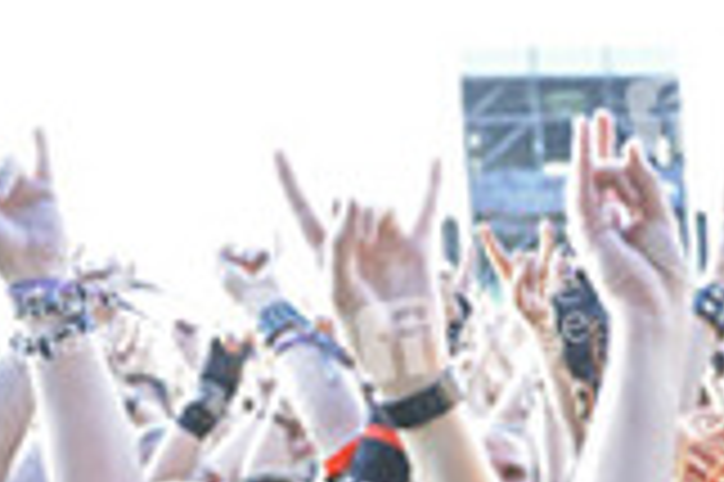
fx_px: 1346
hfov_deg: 27.5
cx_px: 800
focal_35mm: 67
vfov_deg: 18.5
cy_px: 667
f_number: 2.8
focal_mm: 24
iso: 1250
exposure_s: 1/320
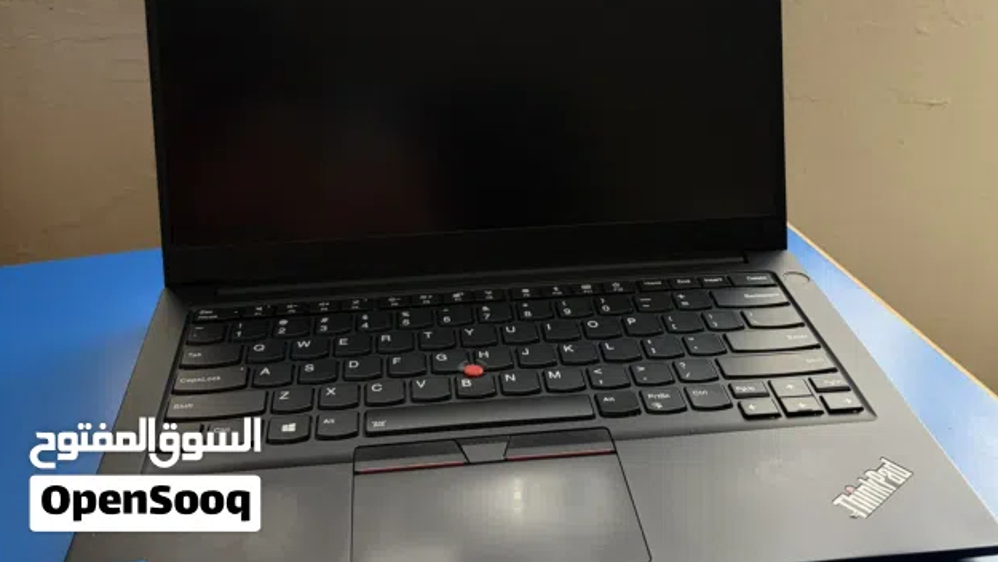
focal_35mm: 29
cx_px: 501
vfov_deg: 39.7
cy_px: 187
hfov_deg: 66.0
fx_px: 768
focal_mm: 5.96
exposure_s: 1/121
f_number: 1.6
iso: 125
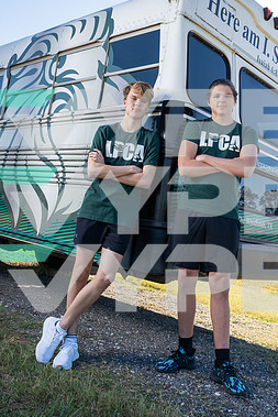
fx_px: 440
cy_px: 201
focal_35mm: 38
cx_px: 155
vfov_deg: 50.7
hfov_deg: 35.0
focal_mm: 32
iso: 320
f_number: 8
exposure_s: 1/250
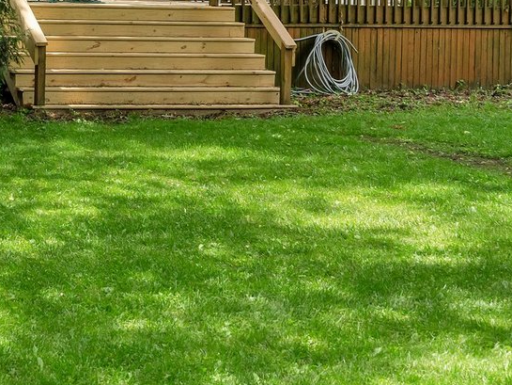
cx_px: -85
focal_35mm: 100
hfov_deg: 18.7
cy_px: 7
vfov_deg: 14.6
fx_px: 1479
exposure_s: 1/320
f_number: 10
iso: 640
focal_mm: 35
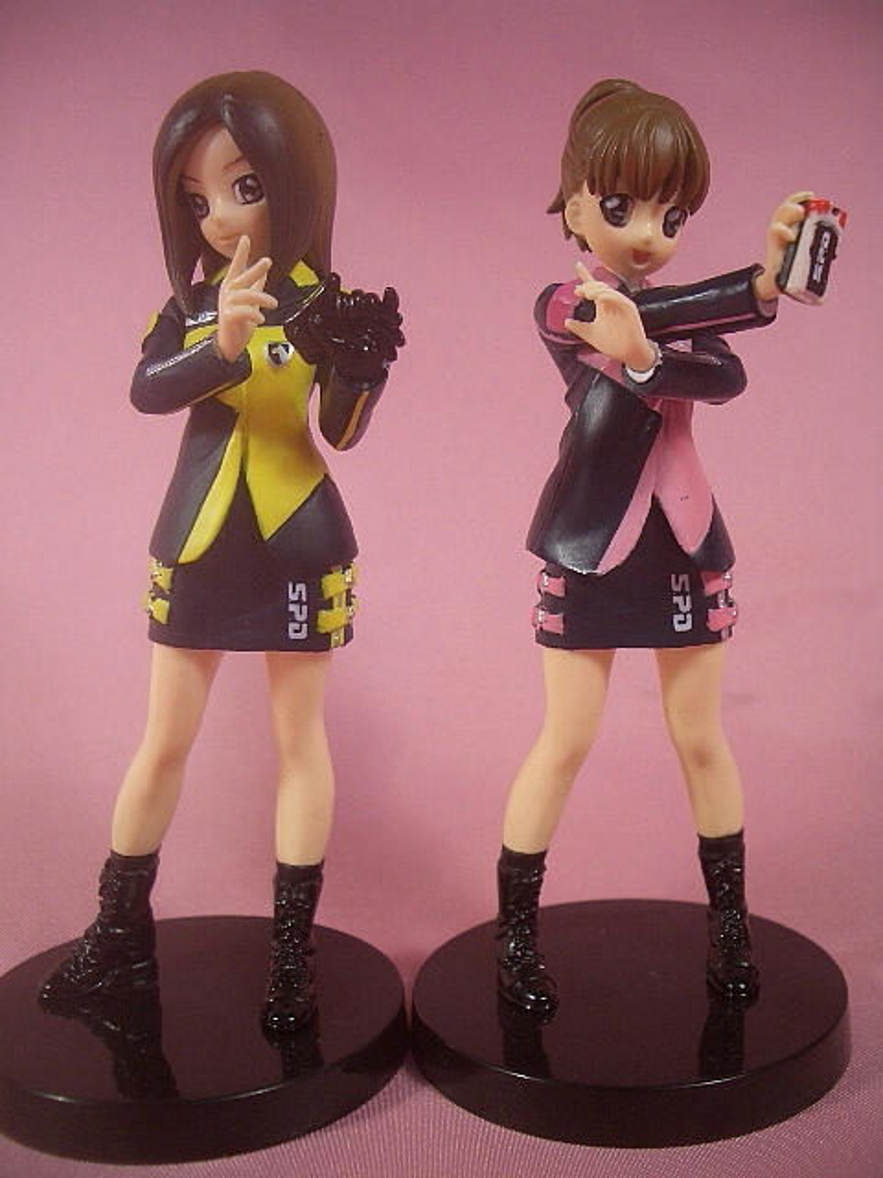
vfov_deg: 52.6
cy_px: 589
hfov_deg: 40.7
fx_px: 1190
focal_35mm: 35
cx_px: 442
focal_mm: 5.8
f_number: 2.6
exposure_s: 1/100
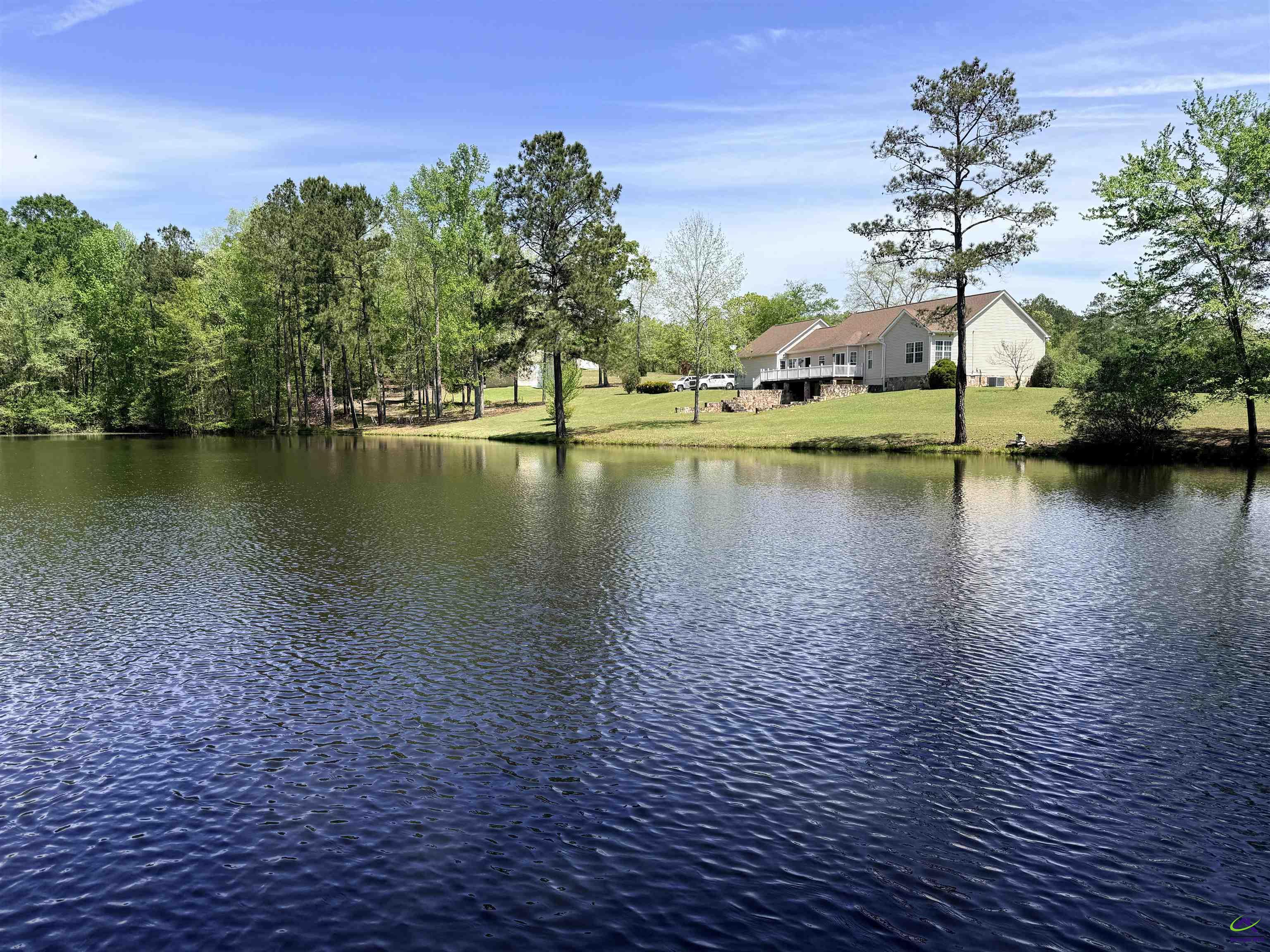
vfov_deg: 56.8
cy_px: 476
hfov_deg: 71.6
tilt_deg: -3.8
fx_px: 881
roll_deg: +0.3
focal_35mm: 24
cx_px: 635
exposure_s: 1/3021
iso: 80
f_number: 1.78
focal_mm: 6.76
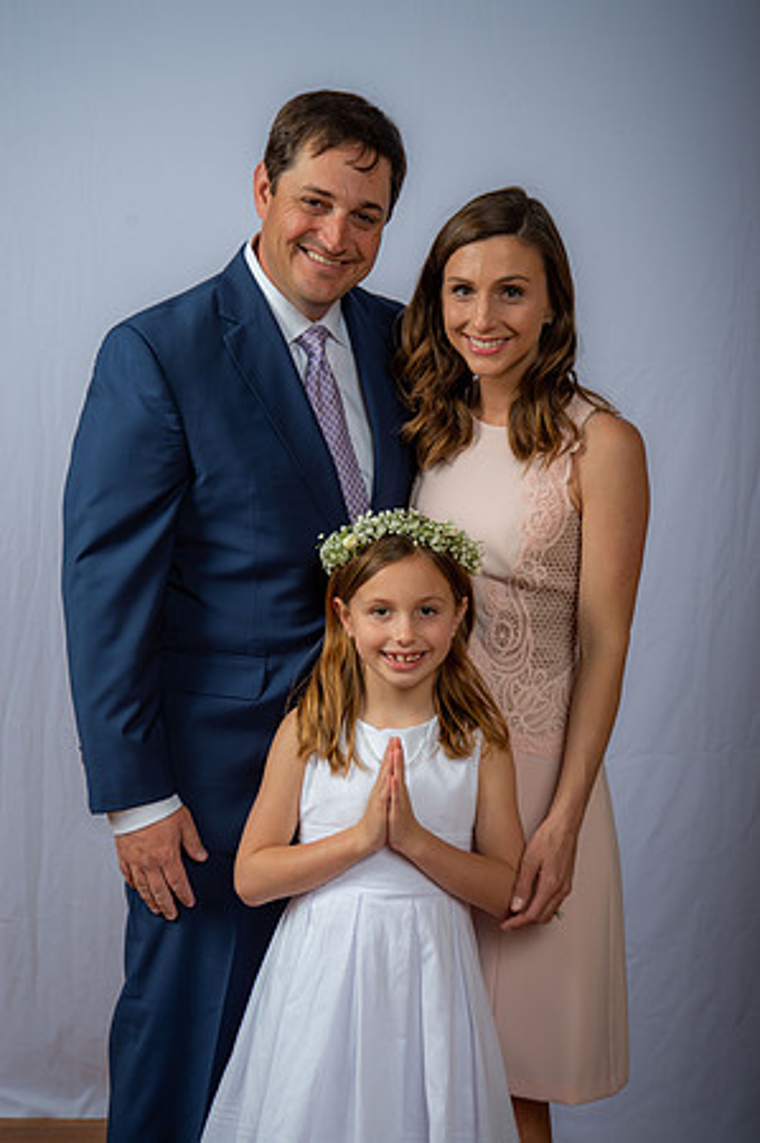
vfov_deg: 34.5
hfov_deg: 23.3
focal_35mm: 58
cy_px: 572
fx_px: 1841
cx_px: 380
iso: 250
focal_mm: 58
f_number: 6.3
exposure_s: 1/200
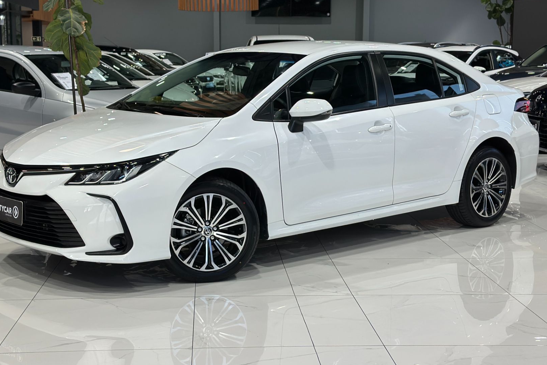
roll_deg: -0.3
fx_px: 896
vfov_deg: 23.0
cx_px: 251
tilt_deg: -6.8
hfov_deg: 33.9
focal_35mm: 59
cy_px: 158
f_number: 1.78
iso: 125
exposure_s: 1/170
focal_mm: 6.86
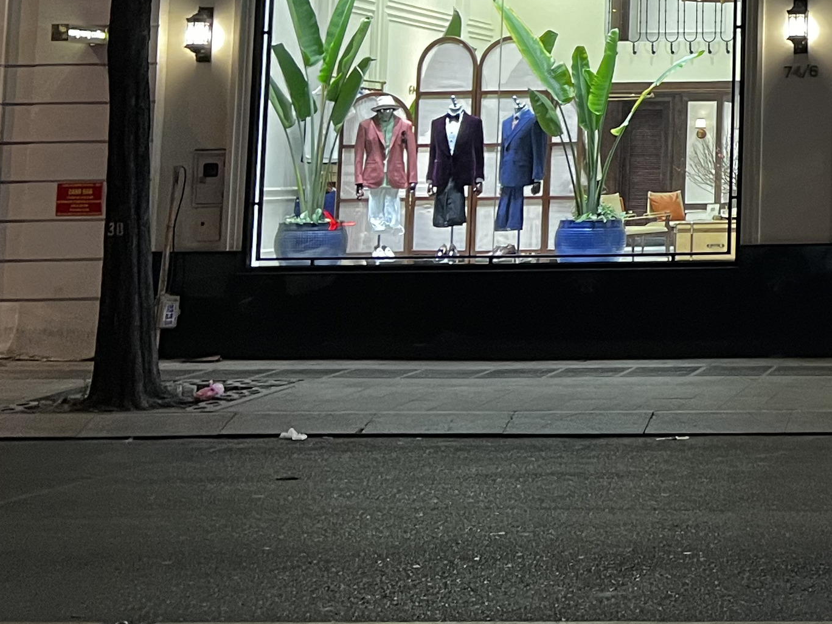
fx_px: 1827
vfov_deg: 18.6
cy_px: -70
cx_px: 1134
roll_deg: +0.3
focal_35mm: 76
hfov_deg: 22.4
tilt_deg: +8.3
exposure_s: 1/50
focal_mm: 5.7
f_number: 1.5
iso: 250
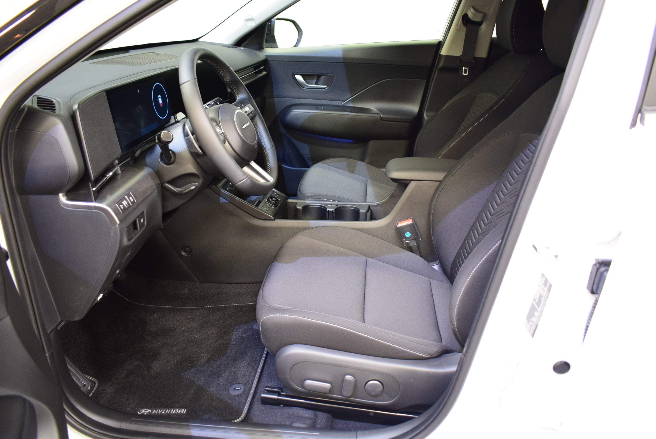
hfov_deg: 67.3
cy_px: 220
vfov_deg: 48.0
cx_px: 328
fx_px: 492
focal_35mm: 27
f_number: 3.5
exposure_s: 1/15
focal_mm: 18
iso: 1600
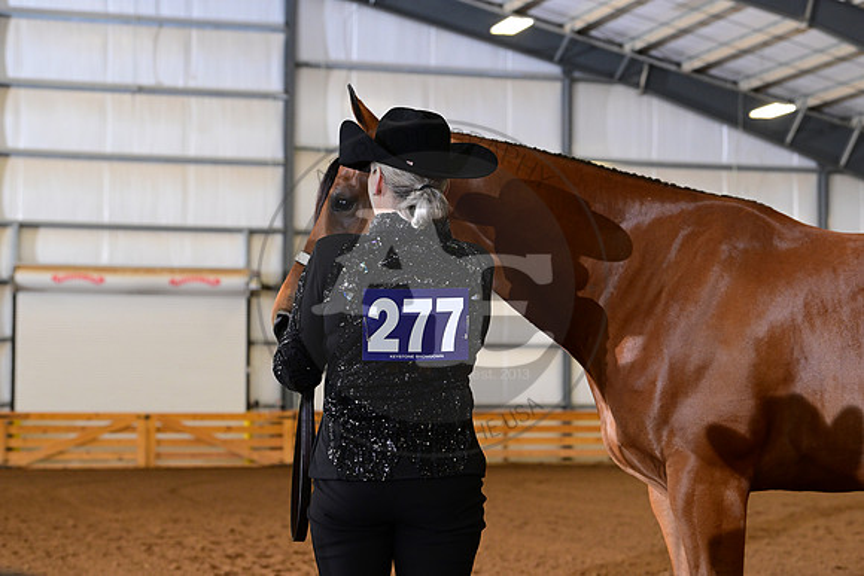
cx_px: 432
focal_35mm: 82
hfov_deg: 24.8
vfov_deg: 16.7
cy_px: 288
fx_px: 1968
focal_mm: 82
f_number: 6.3
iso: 2500
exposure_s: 1/125
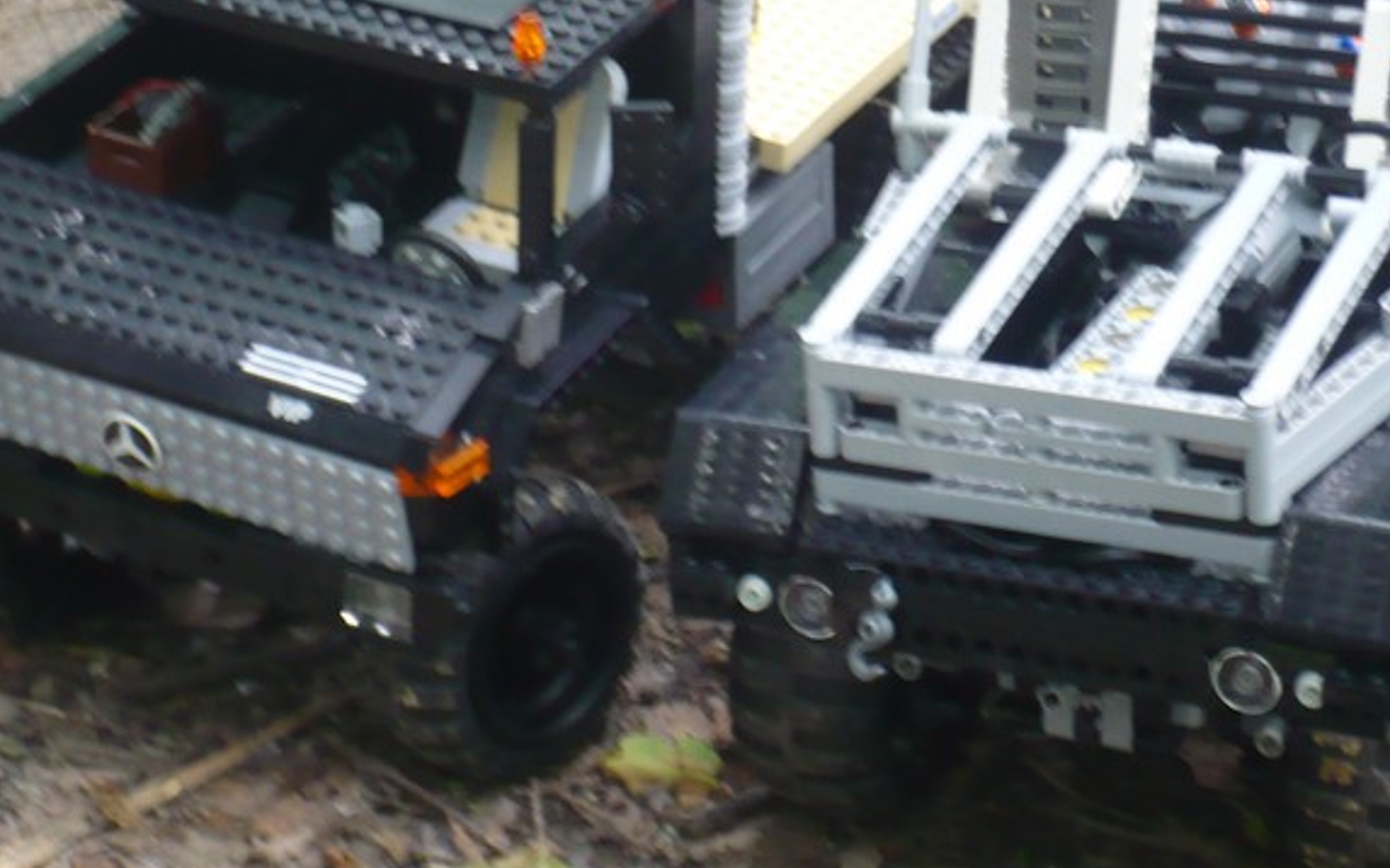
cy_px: 177
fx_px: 4432
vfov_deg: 11.2
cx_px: 810
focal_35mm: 117
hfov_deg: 17.8
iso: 200
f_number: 4.3
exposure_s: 1/20
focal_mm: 13
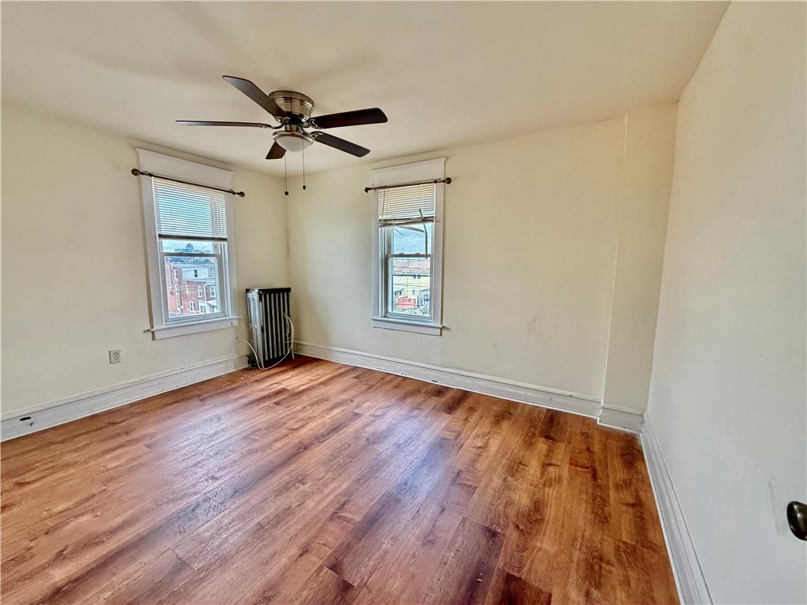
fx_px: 326
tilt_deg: -7.5
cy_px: 302
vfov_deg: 85.7
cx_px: 404
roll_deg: -0.9
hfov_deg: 102.1
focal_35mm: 14
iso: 320
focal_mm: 2.22
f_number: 2.2
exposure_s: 1/113
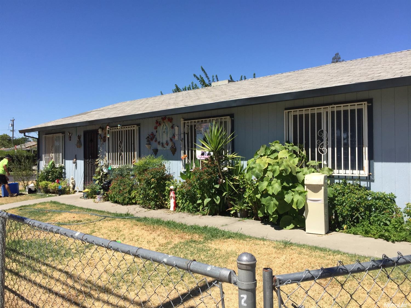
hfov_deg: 61.7
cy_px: 154
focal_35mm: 29
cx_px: 206
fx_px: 344
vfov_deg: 48.2
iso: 32
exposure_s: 1/2083
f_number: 2.2
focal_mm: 4.15
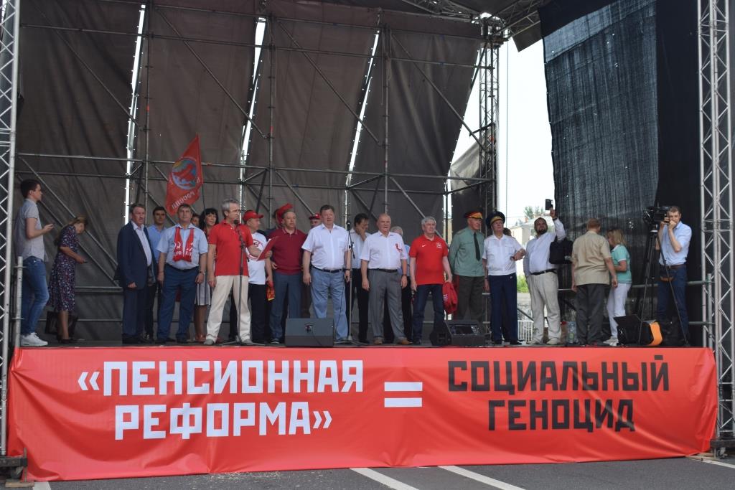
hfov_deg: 38.9
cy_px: 245
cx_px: 368
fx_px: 1041
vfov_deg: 26.5
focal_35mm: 51
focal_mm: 34
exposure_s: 1/160
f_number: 6.3
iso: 100
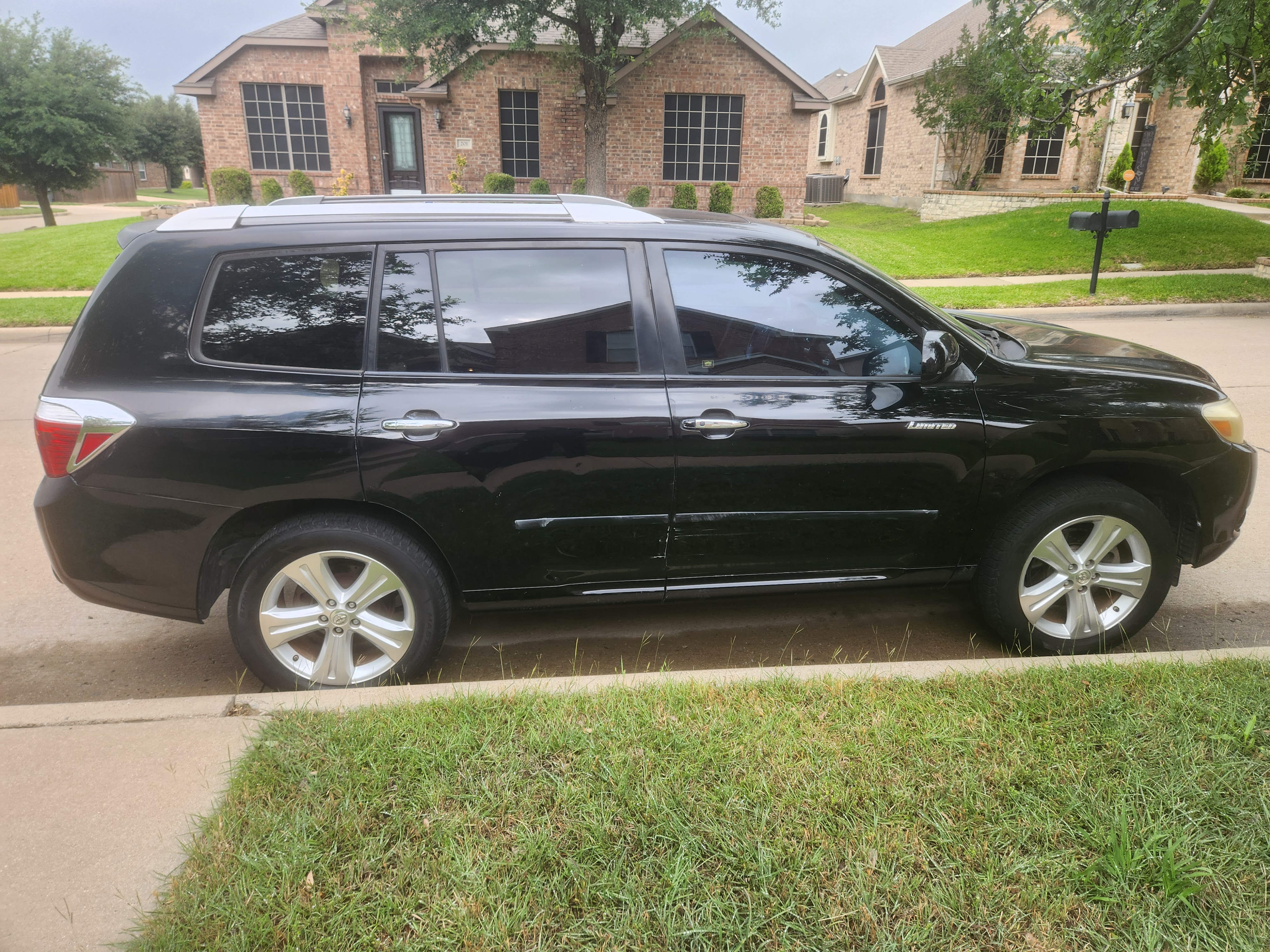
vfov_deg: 58.9
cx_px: 635
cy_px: 476
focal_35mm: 23
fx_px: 844
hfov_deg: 73.9
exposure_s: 1/180
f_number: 1.8
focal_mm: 5.4
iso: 64
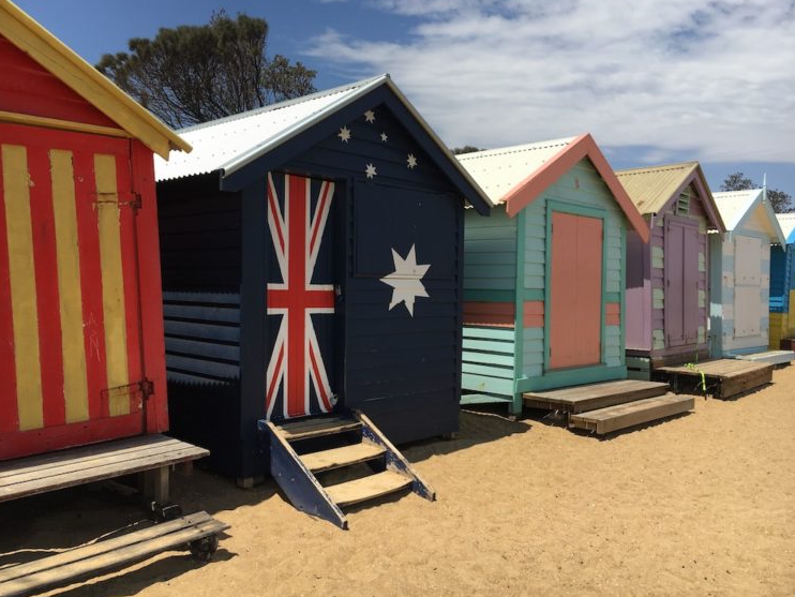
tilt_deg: -1.1
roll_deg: -1.4
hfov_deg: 59.9
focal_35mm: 30
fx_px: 689
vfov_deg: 46.8
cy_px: 295
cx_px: 390
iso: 25
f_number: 2.2
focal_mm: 4.15
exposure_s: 1/2262
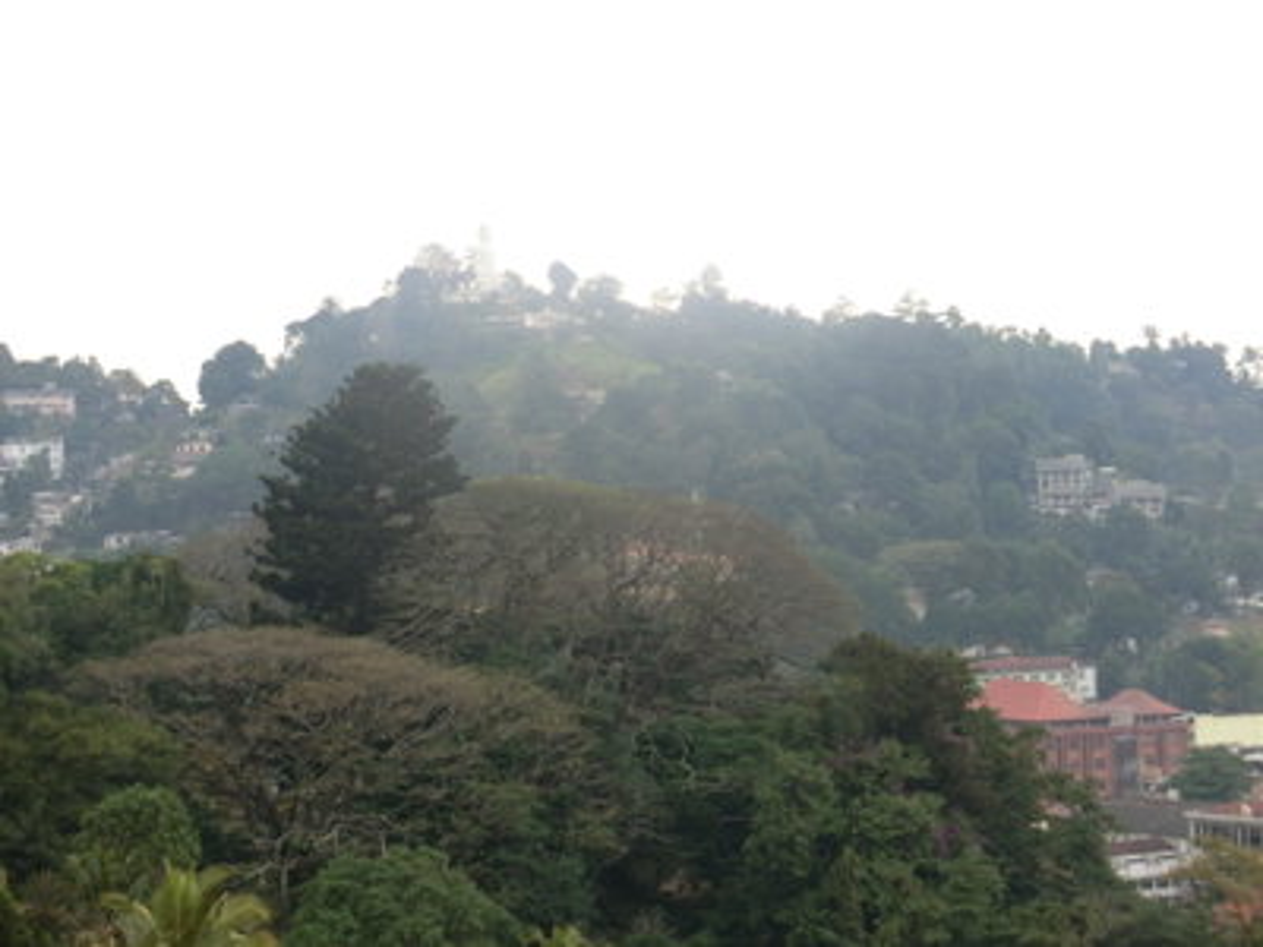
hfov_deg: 18.7
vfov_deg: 14.1
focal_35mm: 105
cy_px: 474
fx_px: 3831
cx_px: 632
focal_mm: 18.8
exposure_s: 1/60
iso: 80
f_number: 5
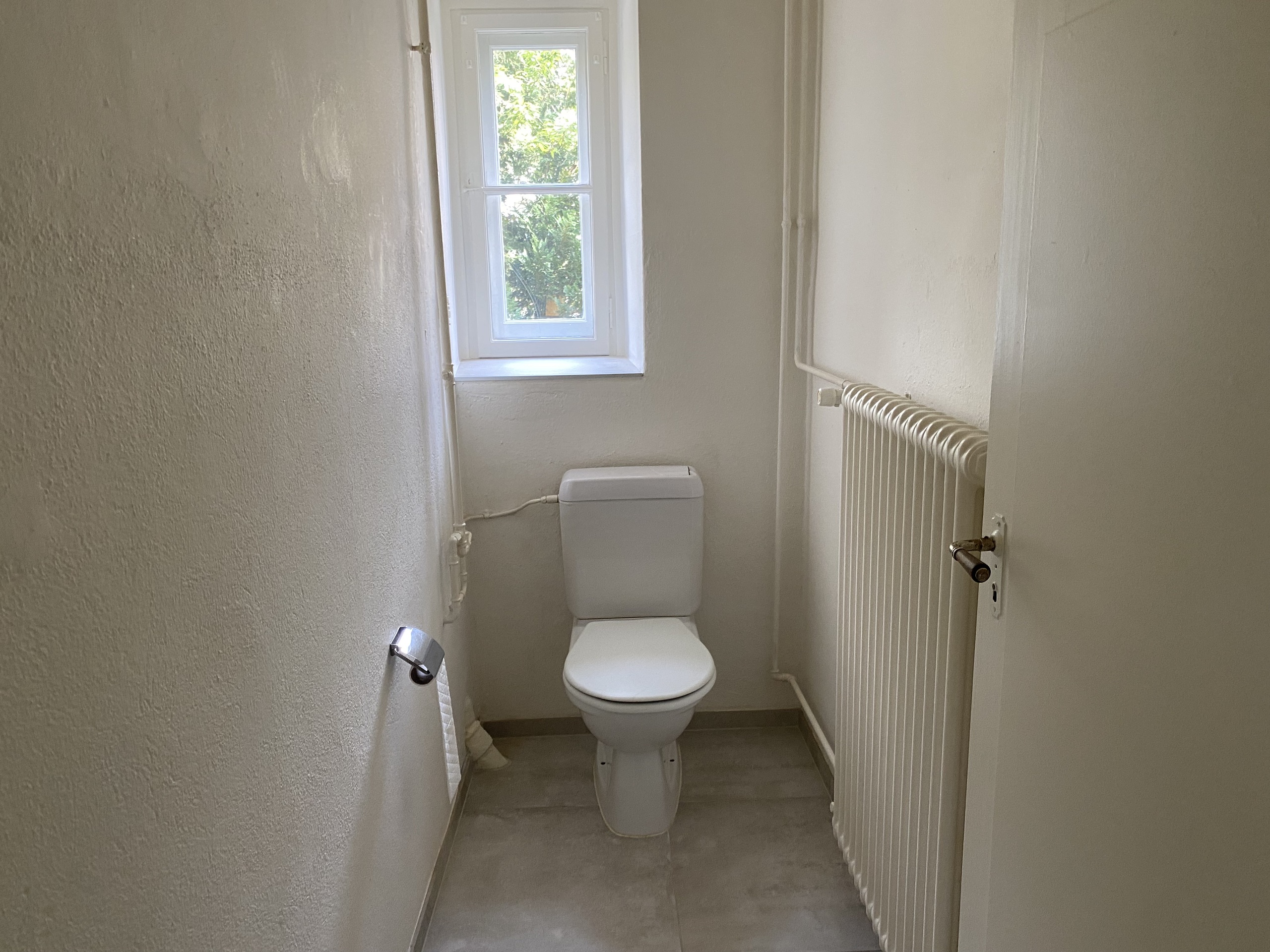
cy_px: 476
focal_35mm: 26
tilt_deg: -11.4
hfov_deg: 67.3
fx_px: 954
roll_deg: +2.7
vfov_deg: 53.1
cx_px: 635
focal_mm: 4.25
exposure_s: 1/81
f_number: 1.8
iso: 125
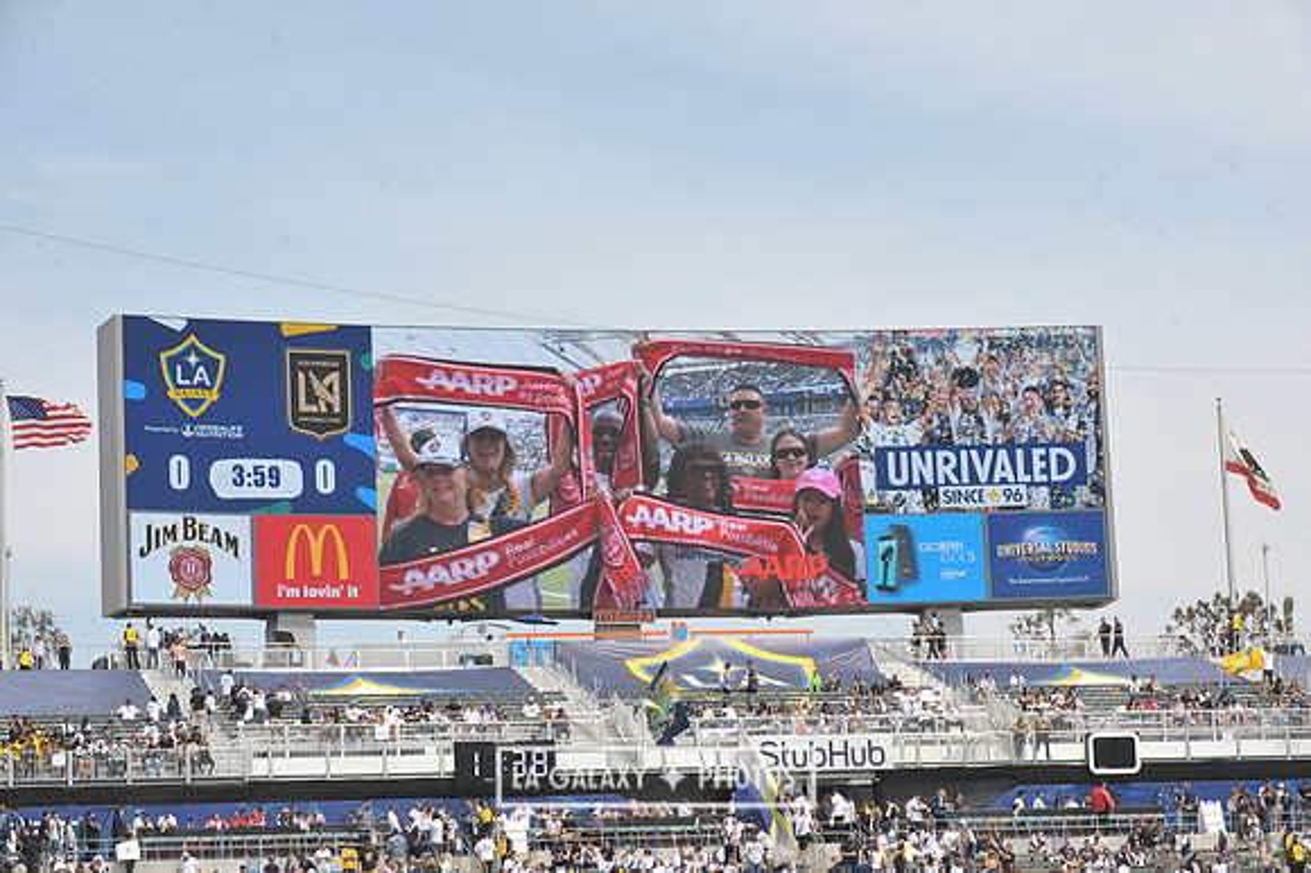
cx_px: 656
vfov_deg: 13.0
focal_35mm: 105
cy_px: 436
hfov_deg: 19.5
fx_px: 3821
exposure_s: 1/400
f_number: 10
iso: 250
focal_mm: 105
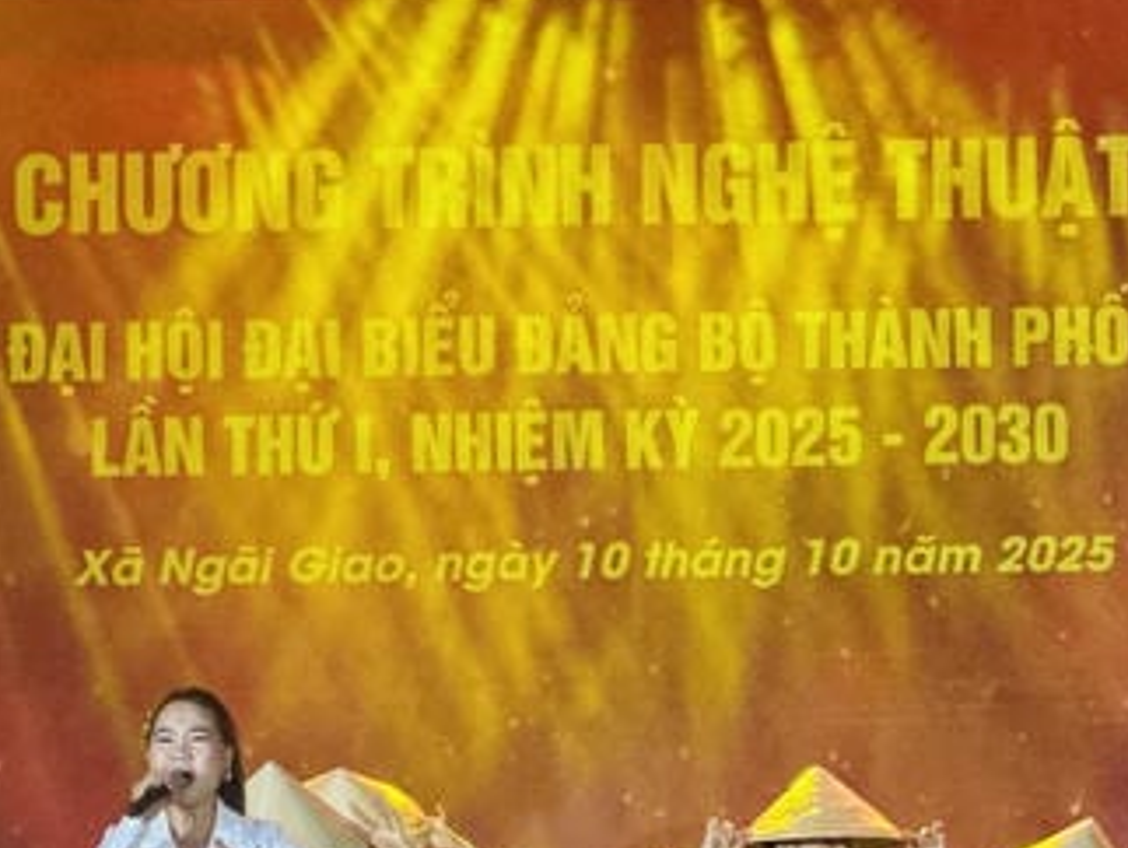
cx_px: 154
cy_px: 392
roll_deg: +0.6
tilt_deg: +5.1
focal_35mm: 239
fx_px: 7794
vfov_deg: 6.2
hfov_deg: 8.3
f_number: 2.8
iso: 125
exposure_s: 1/65
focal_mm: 9
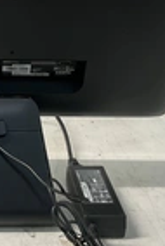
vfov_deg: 23.8
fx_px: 583
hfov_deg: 15.7
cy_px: 80
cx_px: -10
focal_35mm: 85
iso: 64
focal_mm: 3
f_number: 1.8
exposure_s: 1/60
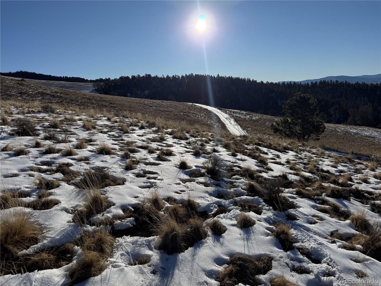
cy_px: 143
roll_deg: +4.9
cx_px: 190
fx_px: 264
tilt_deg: -9.9
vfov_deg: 56.8
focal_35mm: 24
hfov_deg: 71.6
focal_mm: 6.76
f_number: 1.78
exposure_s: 1/10309
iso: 80
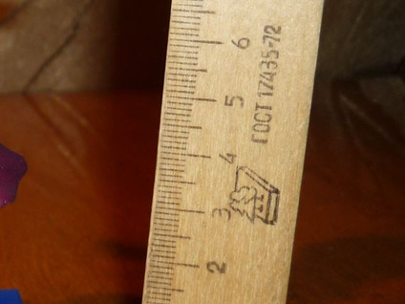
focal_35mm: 83
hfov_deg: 21.9
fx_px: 971
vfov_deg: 17.7
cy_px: 92
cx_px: -71
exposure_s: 1/30
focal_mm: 5.5
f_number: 2.8
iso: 100
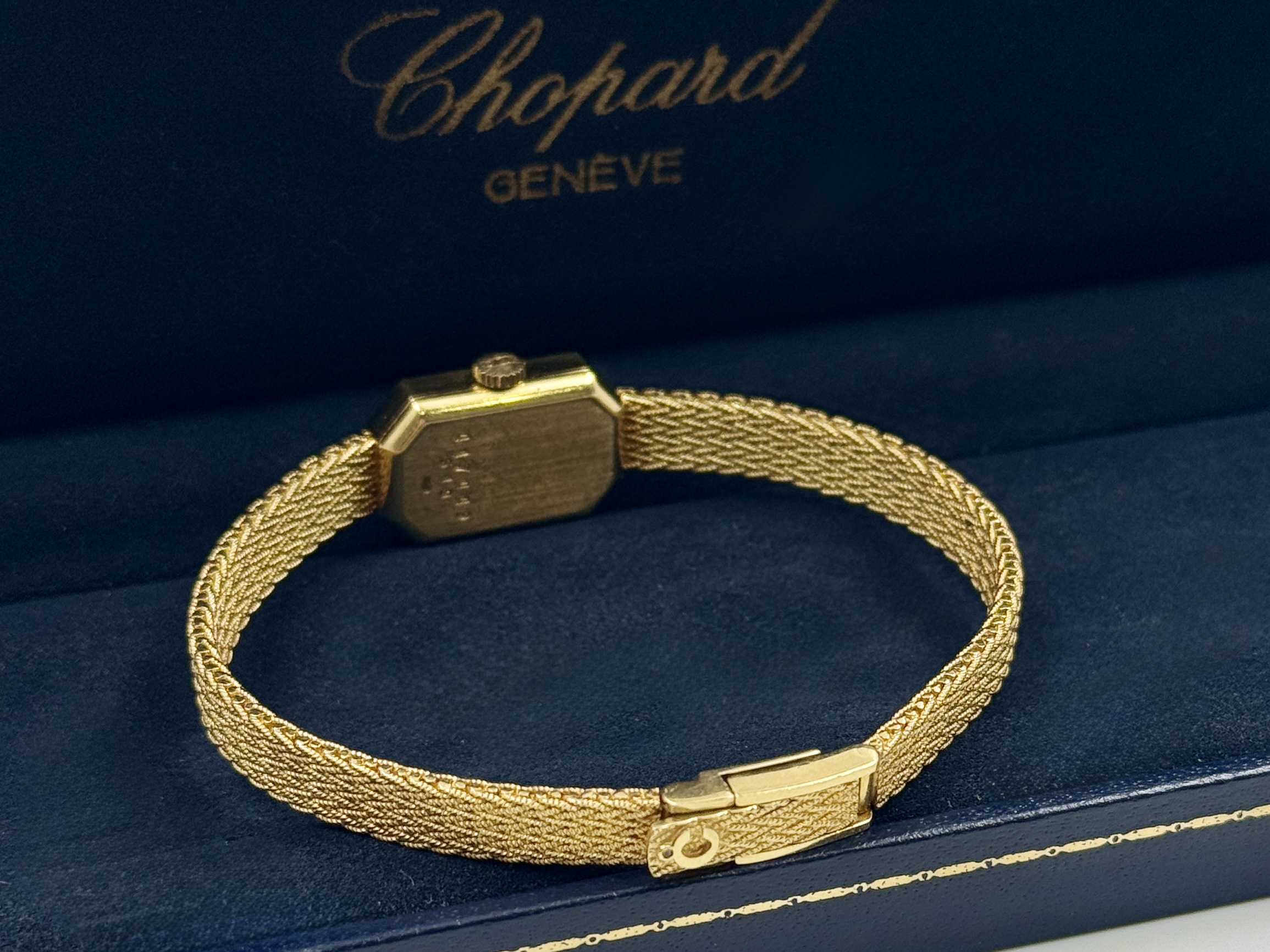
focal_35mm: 48
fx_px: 1761
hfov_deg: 39.7
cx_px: 635
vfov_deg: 30.3
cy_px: 476
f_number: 1.78
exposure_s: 1/296
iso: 64
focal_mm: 6.76
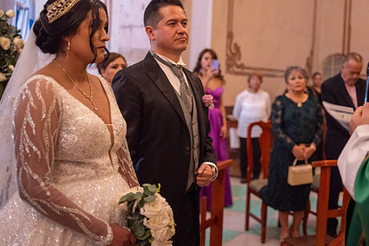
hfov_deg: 40.1
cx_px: 226
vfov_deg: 27.5
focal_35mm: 49
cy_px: 118
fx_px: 502
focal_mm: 35
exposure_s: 1/320
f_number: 2
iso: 1600
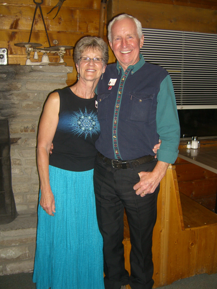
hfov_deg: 37.7
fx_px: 318
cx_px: 108
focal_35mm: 38
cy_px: 144
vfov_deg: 49.0
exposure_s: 1/60
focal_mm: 7.9
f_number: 2.8
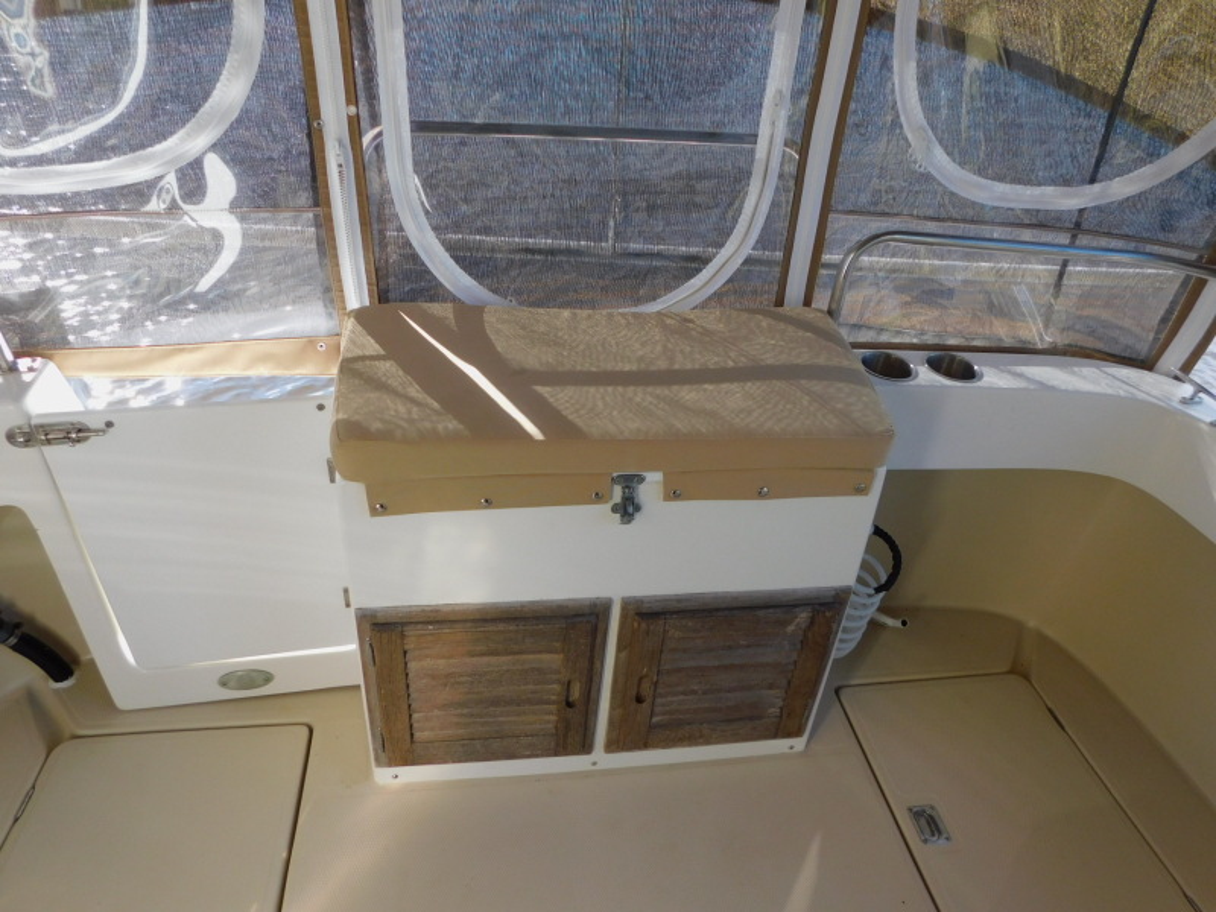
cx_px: 608
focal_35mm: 23
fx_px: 808
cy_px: 456
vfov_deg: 58.9
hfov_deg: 73.9
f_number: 3
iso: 125
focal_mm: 4
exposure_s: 1/320
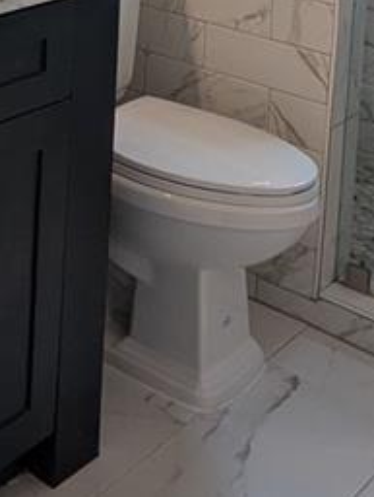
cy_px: -239
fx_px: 1077
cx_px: -71
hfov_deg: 18.7
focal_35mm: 75
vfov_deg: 21.8
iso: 56
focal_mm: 2.35
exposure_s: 1/129
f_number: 2.2
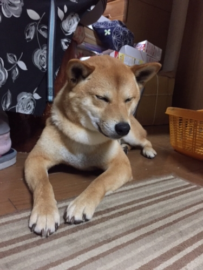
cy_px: 135
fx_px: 227
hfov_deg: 48.2
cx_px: 102
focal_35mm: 29
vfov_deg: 61.7
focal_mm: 4.15
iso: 500
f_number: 2.2
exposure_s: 1/15
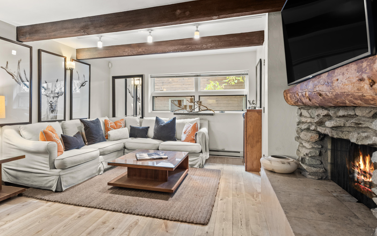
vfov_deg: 59.6
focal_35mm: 20
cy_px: 108
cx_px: 173
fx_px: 205
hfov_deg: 84.9
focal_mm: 17
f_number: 7.1
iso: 400
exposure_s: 1/1.67
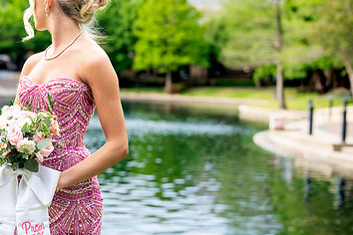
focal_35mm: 102
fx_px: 1000
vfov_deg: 13.4
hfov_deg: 19.7
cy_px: 120
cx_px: 47
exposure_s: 1/400
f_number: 2.5
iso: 200
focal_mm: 50
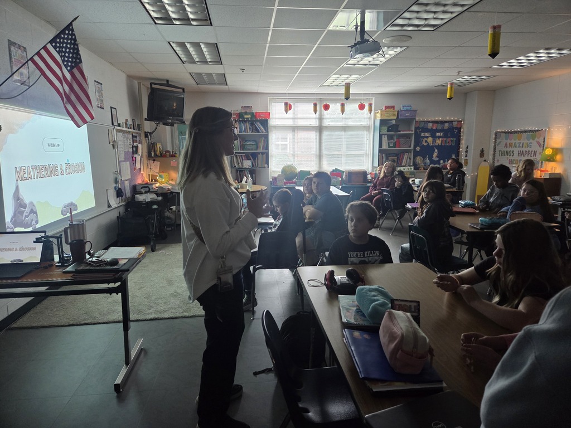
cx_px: 286
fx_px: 379
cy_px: 214
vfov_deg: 58.9
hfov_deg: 73.9
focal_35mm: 23
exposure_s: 1/120
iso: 500
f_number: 1.8
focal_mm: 5.4
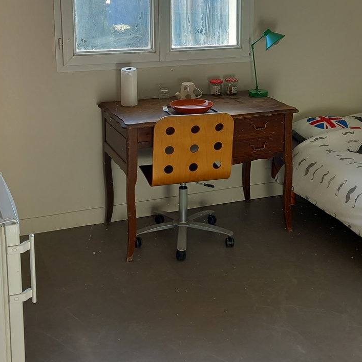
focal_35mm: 54
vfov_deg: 30.9
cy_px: 75
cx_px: 207
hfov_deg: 31.6
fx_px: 639
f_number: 1.8
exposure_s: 1/50
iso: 20
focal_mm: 4
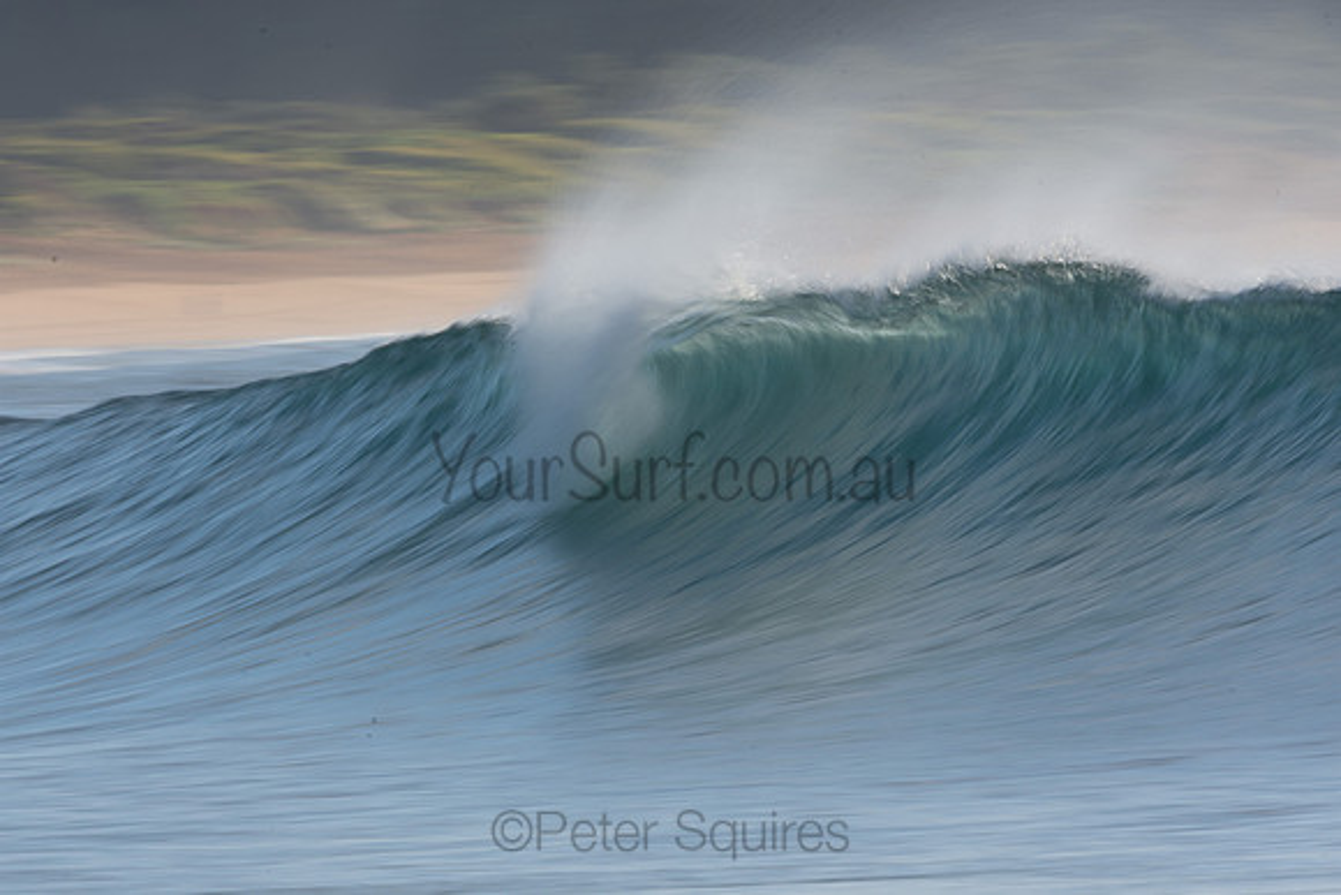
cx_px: 670
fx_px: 27943
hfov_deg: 2.7
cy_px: 448
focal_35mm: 750
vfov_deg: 1.8
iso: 100
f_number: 25
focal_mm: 500
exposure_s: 1/20
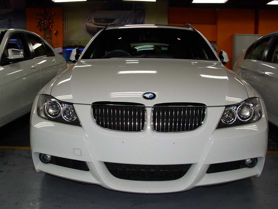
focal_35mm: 35
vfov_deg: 40.7
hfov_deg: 52.6
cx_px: 139
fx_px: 281
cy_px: 104
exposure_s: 1/60
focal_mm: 6.2
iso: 200
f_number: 3
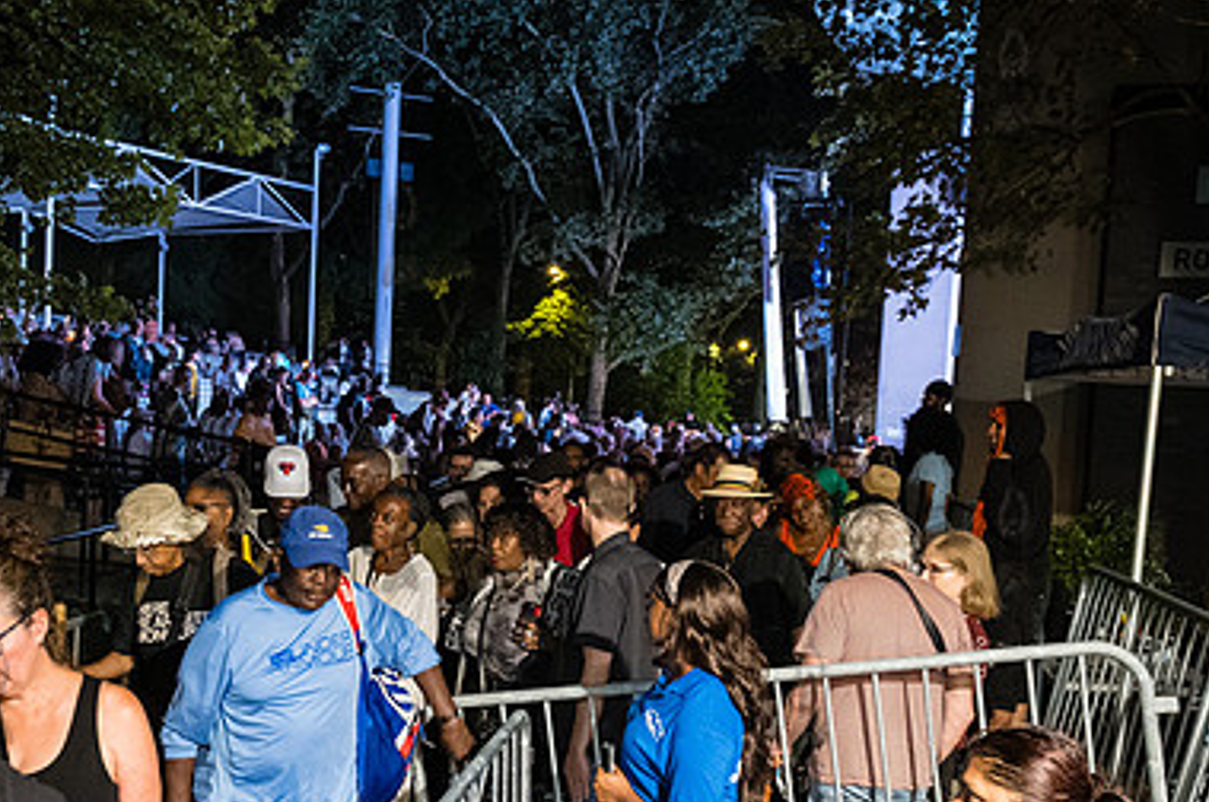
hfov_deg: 43.9
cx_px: 401
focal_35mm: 44
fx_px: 1475
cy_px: 536
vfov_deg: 30.2
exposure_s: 1/100
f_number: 3.5
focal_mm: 24
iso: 10000
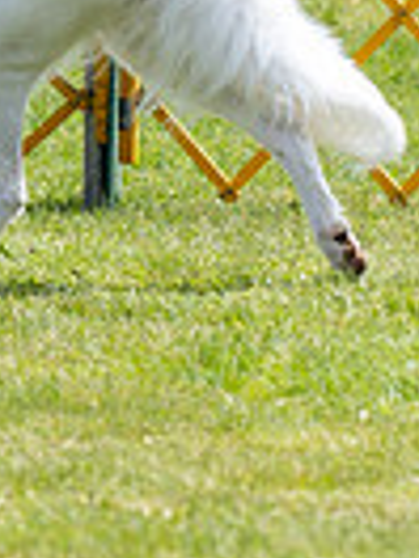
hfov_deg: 2.4
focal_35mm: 625
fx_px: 10087
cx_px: -628
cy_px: -327
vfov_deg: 3.2
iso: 100
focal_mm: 114
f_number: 3.5
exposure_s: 1/1000
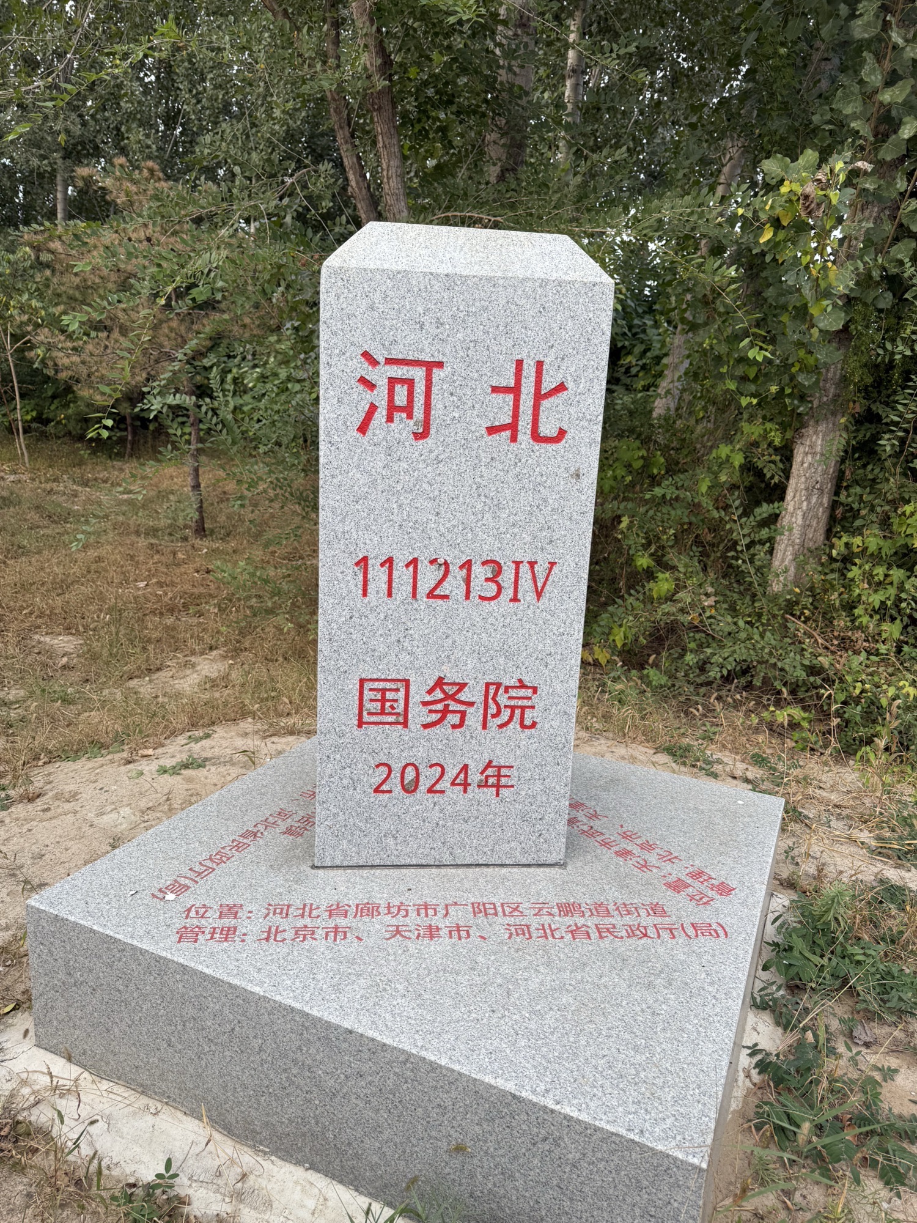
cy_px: 612
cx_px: 458
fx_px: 848
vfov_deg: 71.6
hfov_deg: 56.8
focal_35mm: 24
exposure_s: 1/297
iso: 80
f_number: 1.78
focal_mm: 6.76
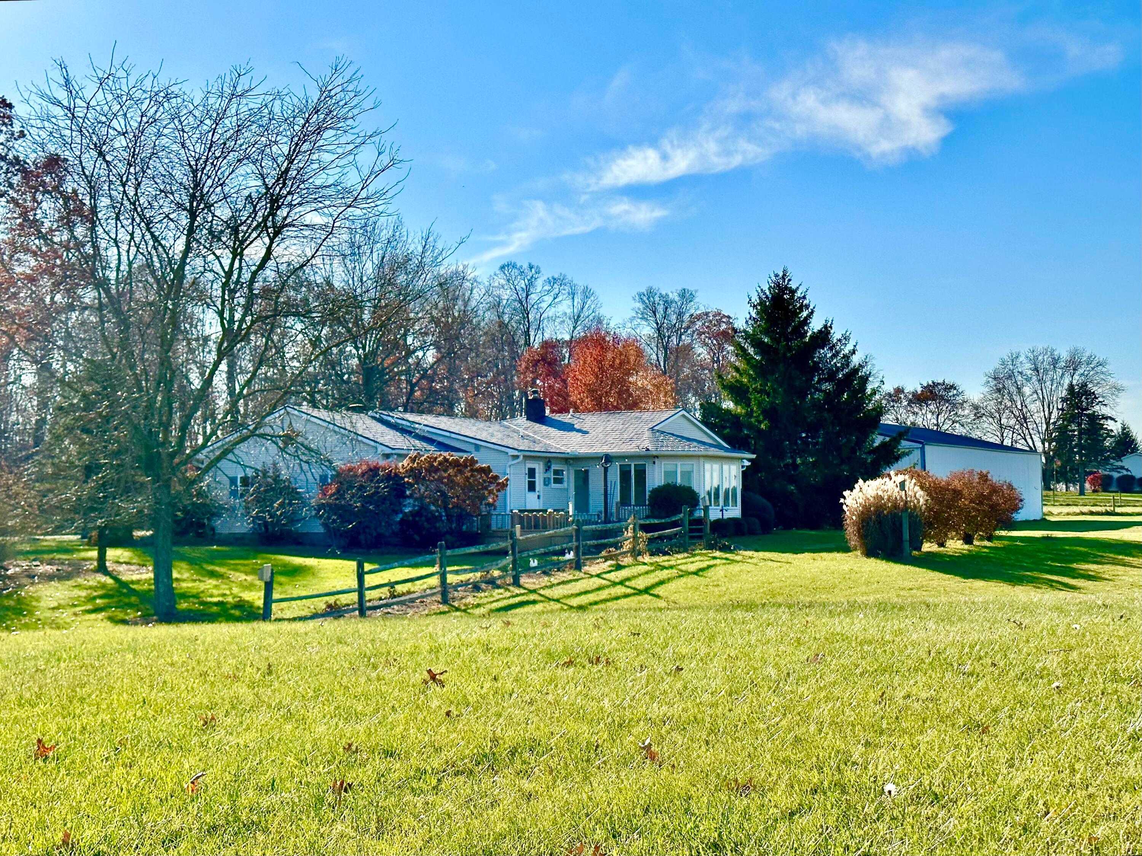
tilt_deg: +4.3
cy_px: 428
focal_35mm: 48
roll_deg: -0.5
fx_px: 1583
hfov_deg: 39.7
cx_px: 571
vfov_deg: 30.3
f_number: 1.78
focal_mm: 6.86
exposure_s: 1/7634
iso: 64
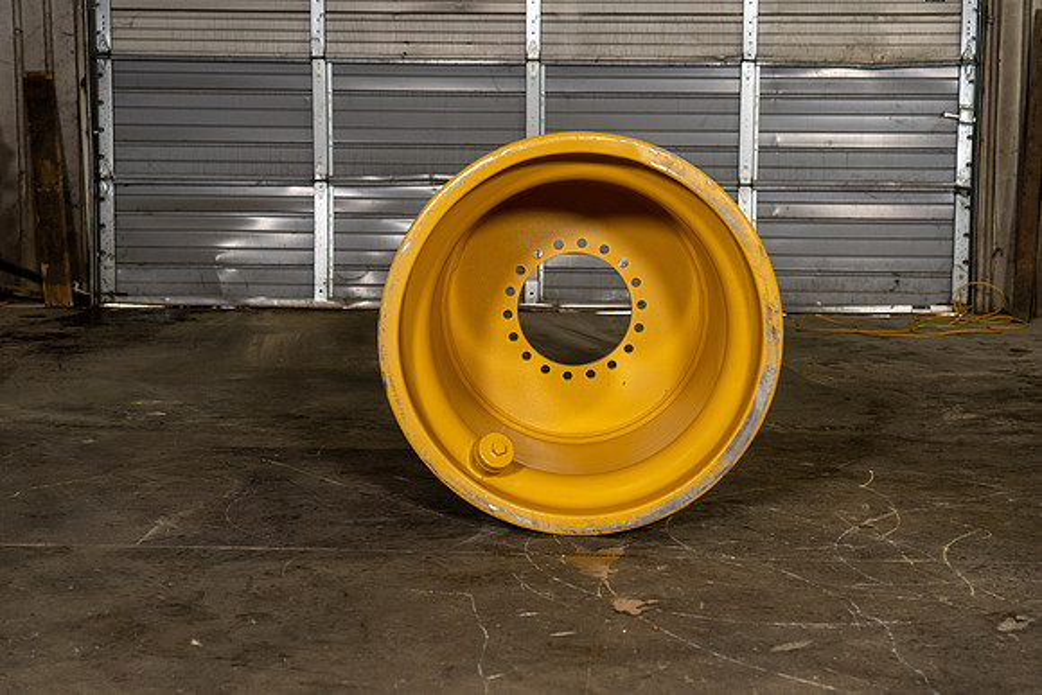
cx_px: 521
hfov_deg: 31.4
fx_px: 1853
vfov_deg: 21.3
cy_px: 348
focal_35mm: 64
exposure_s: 1/125
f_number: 5.6
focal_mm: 64
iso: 800
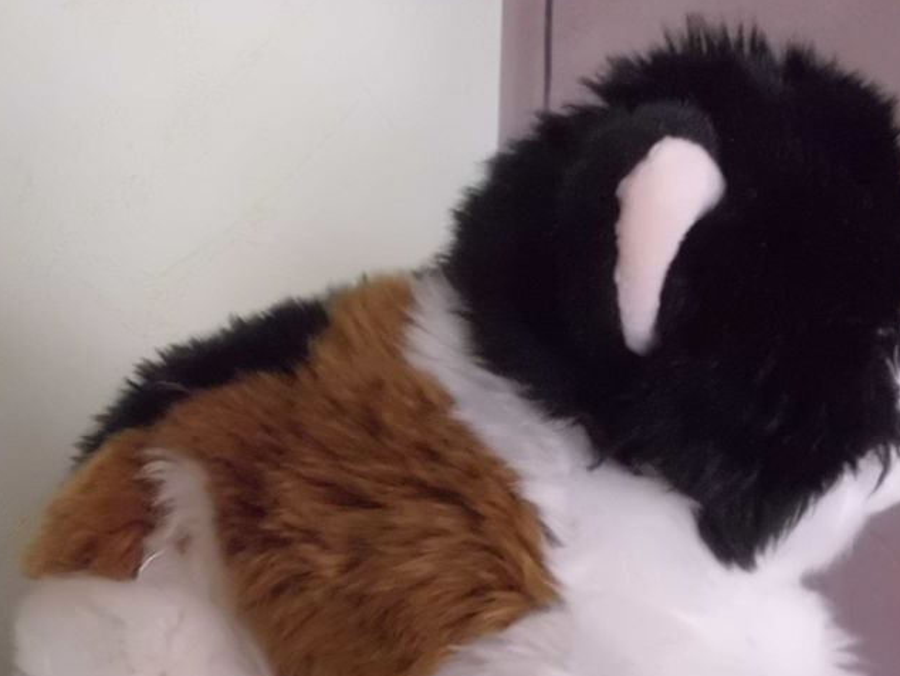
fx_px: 1066
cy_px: 525
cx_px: 444
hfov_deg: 45.8
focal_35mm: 41
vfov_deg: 34.3
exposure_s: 1/8
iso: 800
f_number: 3.2
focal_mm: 4.6
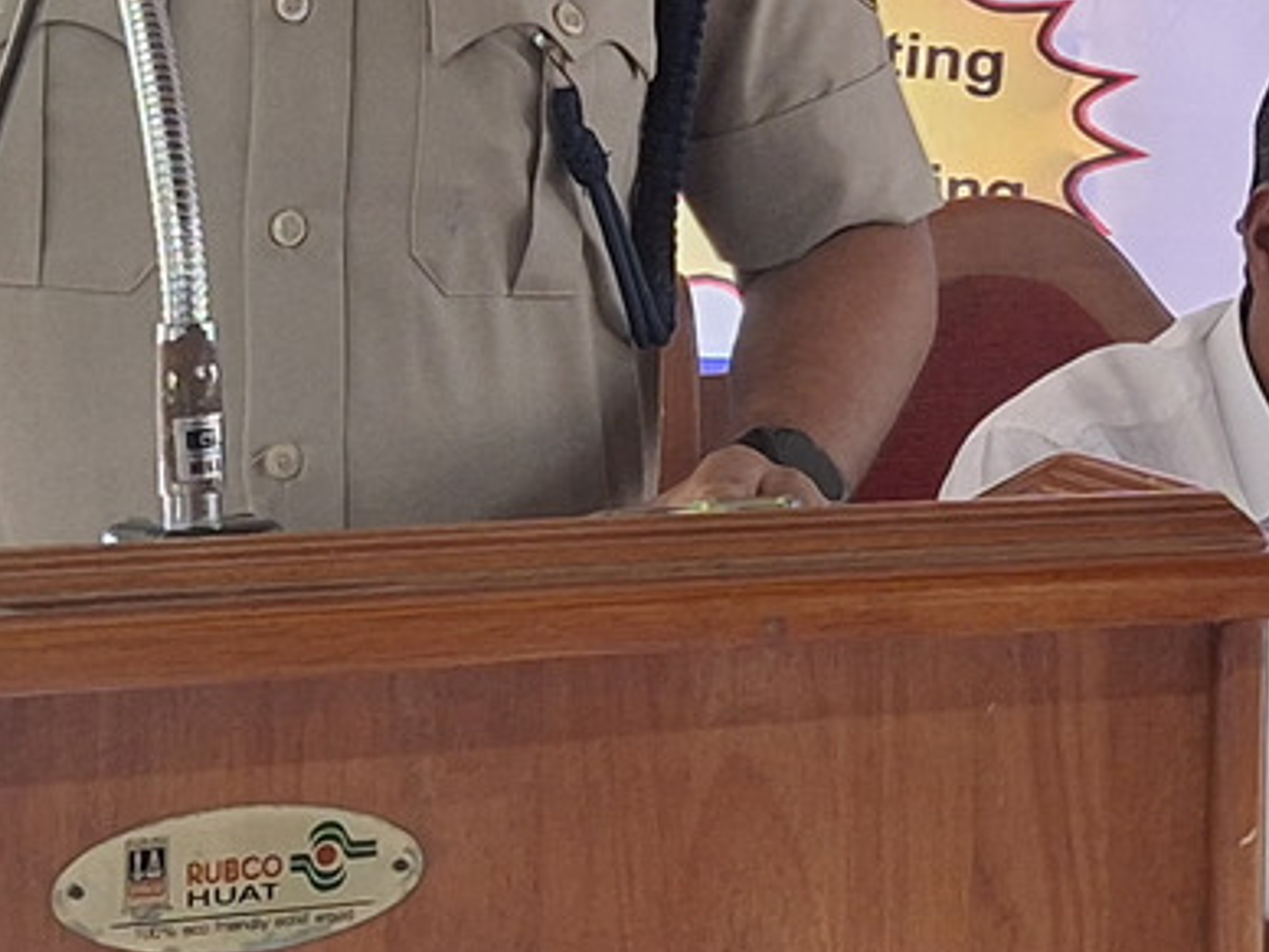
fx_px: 4436
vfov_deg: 12.1
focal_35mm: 121
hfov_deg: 15.9
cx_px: 1308
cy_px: -88
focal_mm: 5.54
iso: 250
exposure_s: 1/50
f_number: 1.8
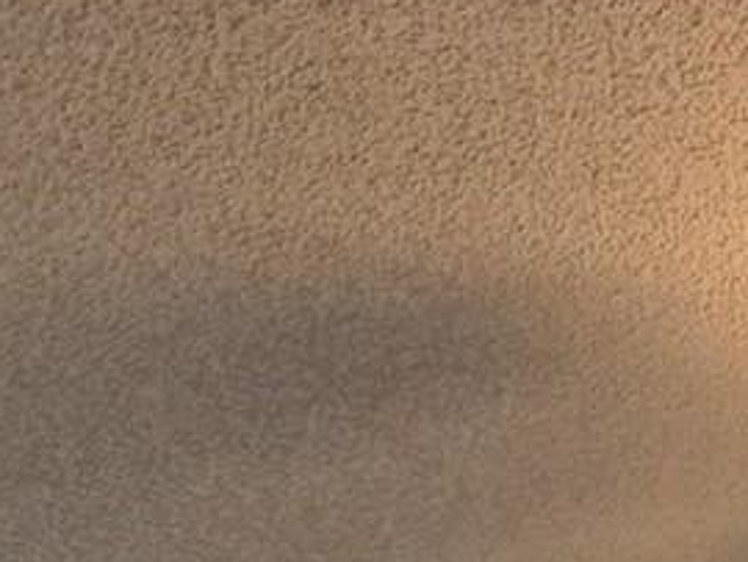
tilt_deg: +0.2
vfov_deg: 9.5
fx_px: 3071
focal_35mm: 142
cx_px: 1083
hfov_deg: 13.2
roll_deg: -0.6
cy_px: 1273
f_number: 1.78
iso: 80
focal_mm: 6.76
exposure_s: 1/135
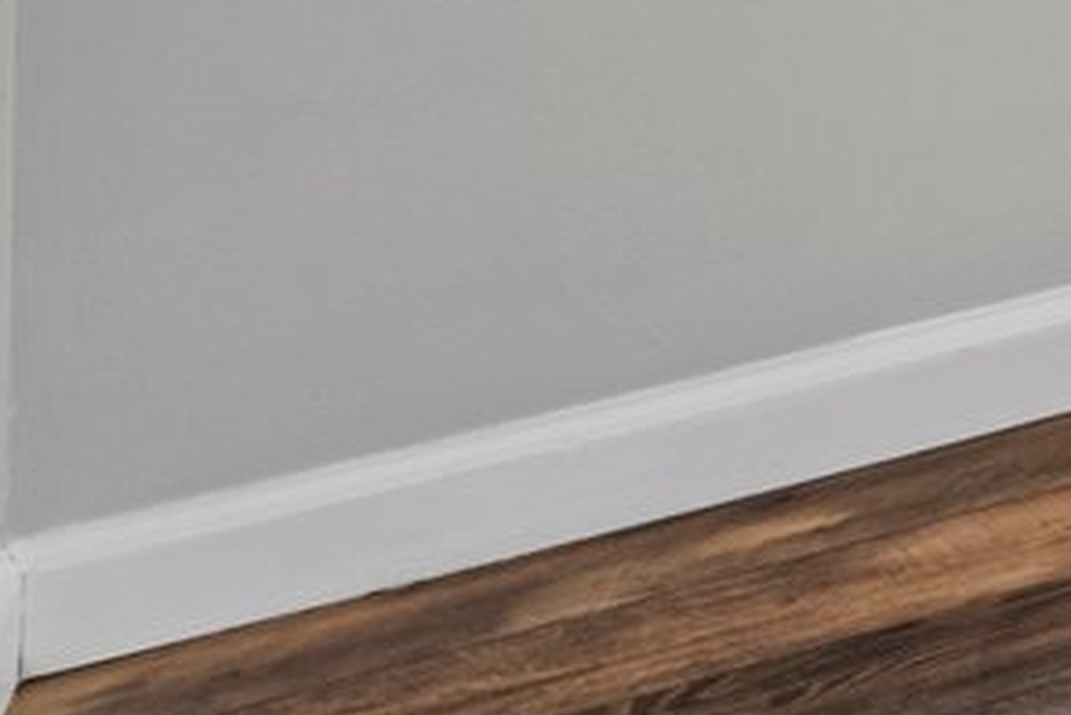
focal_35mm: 104
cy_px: -1236
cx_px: 3376
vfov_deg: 10.5
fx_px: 3095
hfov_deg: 10.8
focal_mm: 15
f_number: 7.1
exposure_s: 1/1.25
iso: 400
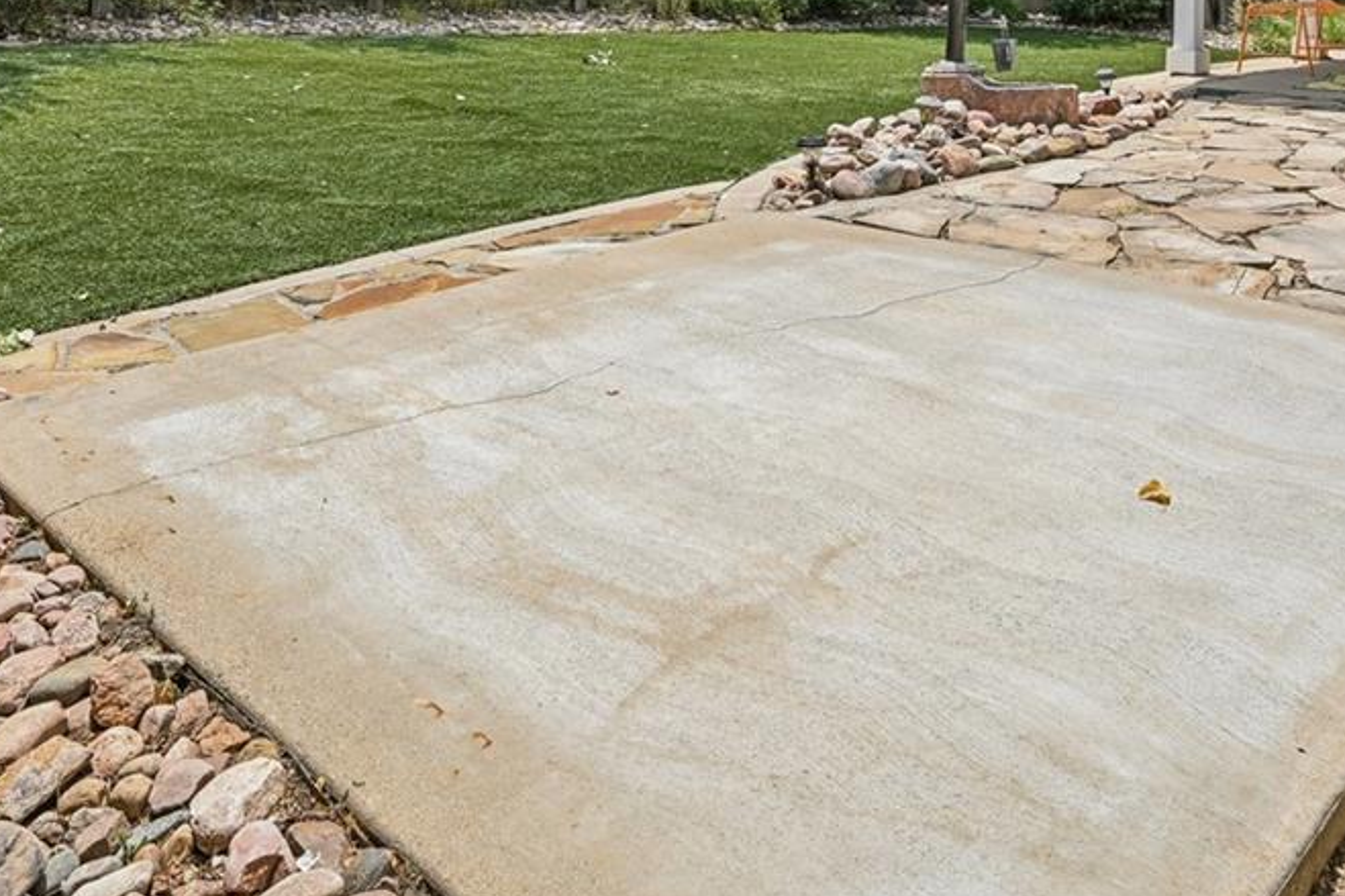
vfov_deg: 33.7
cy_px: -96
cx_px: 725
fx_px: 1270
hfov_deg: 55.7
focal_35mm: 34
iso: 64
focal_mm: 14
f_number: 10
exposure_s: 1/80
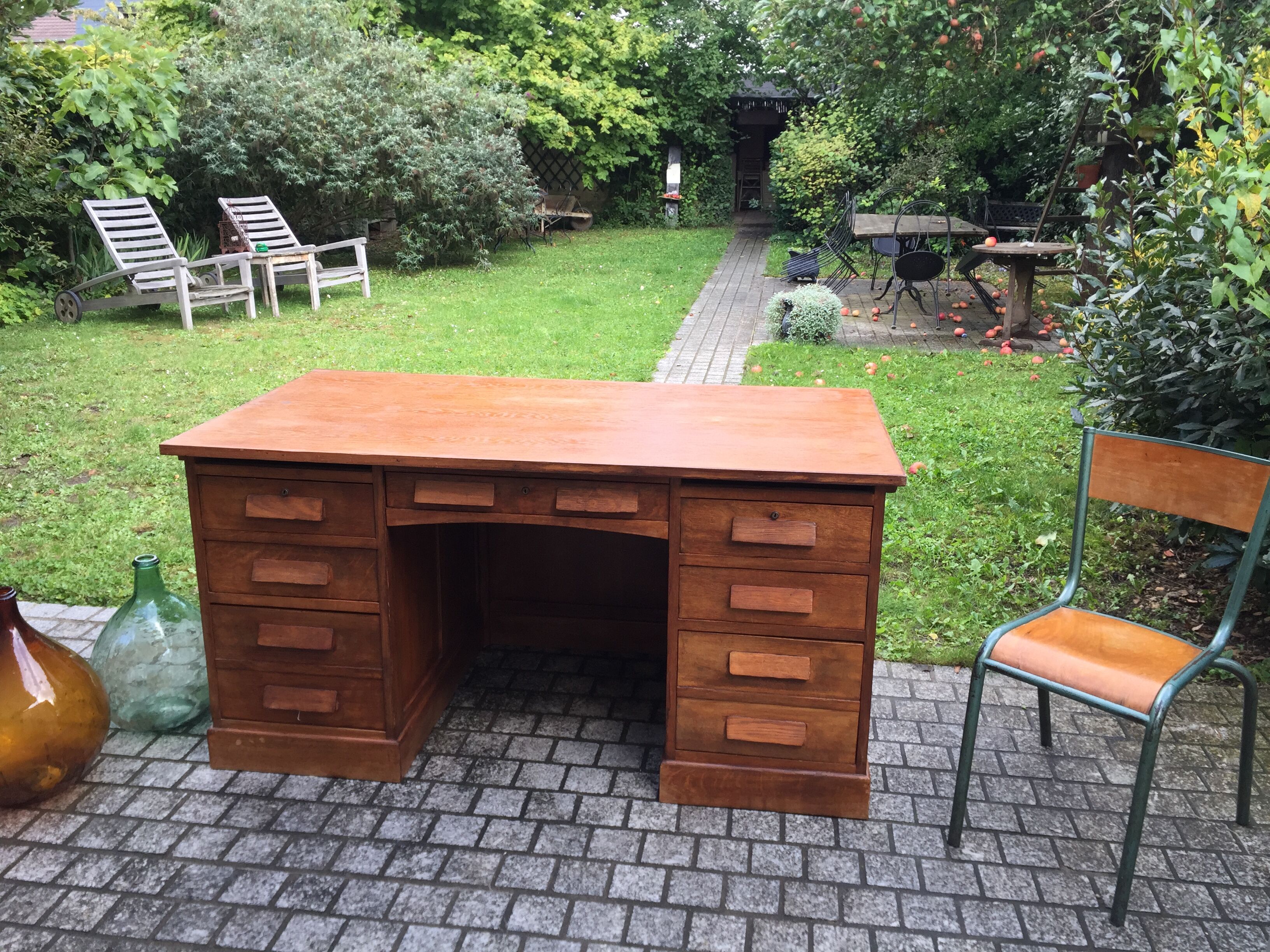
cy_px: 476
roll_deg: +0.4
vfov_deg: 48.2
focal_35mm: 29
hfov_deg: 61.7
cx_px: 635
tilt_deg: -17.7
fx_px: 1064
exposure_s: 1/100
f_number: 2.2
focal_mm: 4.15
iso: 40
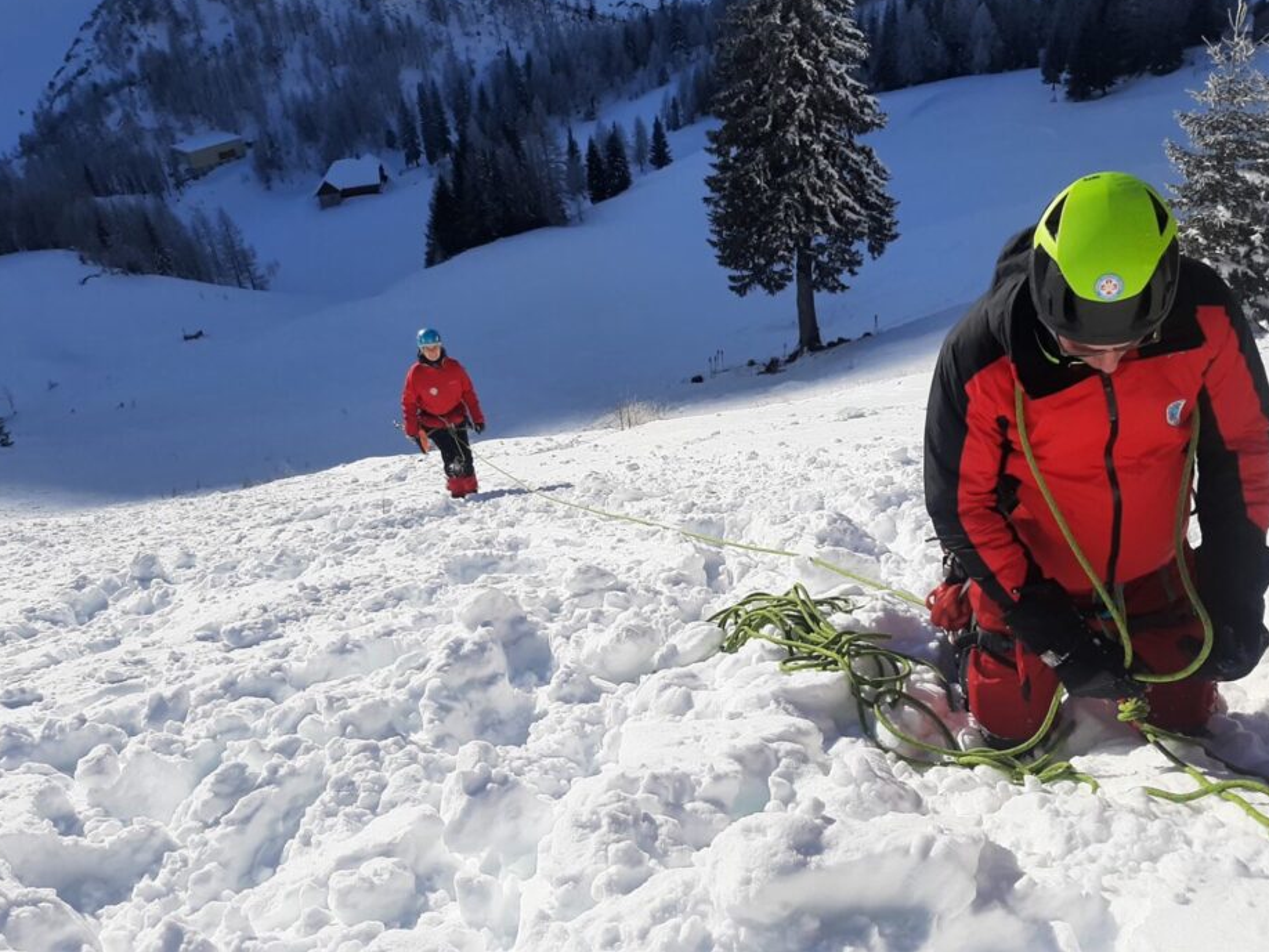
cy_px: 467
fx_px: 1063
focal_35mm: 29
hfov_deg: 61.6
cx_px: 682
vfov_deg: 48.2
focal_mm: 3.93
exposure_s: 1/6667
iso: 40
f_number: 1.7
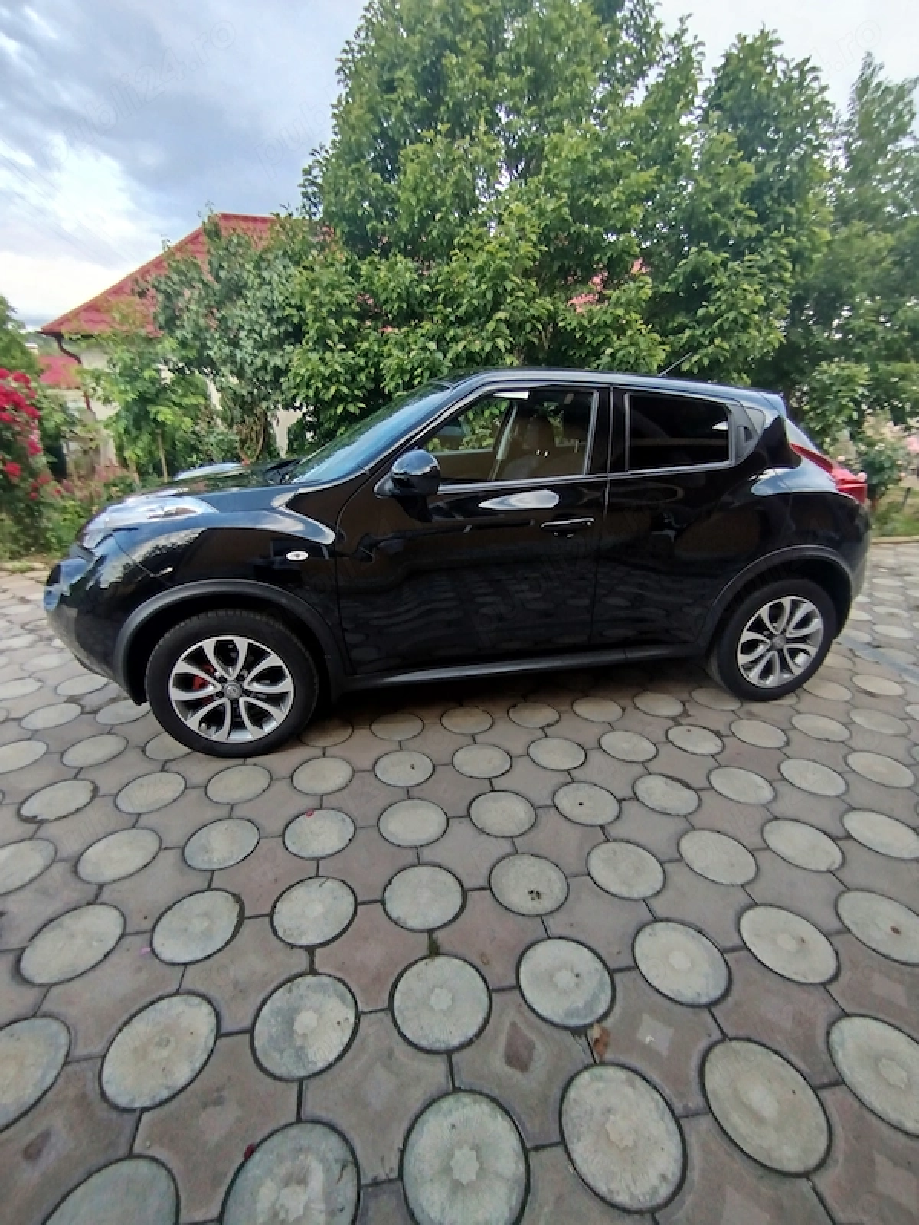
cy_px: 612
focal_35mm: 15
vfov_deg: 98.2
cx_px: 460
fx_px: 531
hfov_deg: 81.7
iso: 64
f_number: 2.2
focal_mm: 1.65
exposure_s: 1/100
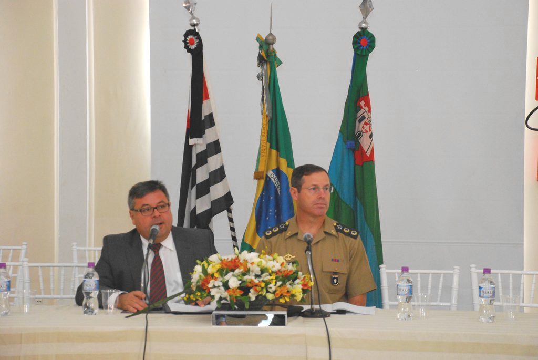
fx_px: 1571
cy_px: 180
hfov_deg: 19.4
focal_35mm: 105
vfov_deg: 13.1
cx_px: 269
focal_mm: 70
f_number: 5.6
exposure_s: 1/80
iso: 1600
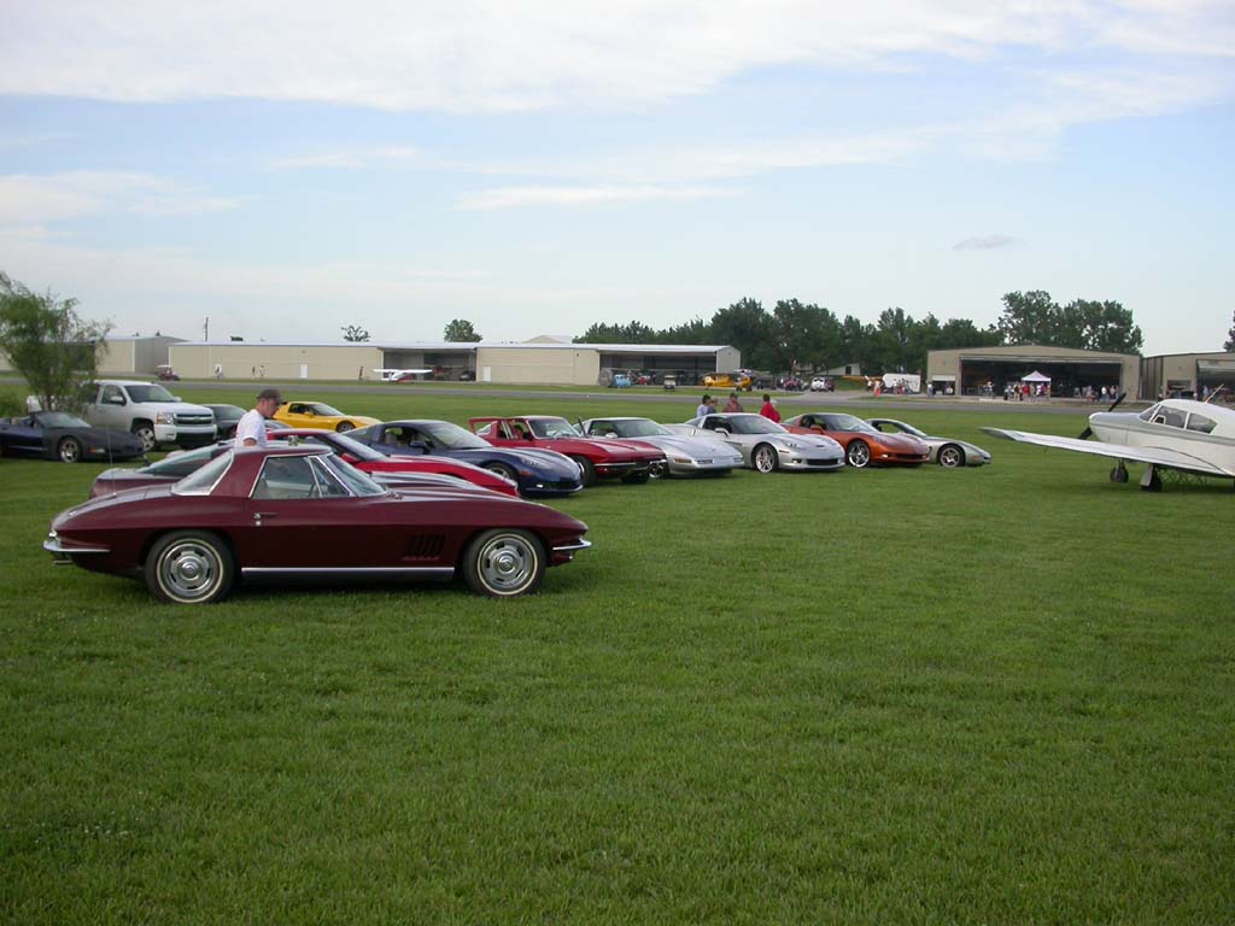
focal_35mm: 38
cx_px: 618
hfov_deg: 49.0
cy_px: 463
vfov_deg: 37.7
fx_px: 1356
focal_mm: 7.85
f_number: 2.6
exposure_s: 1/543
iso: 100
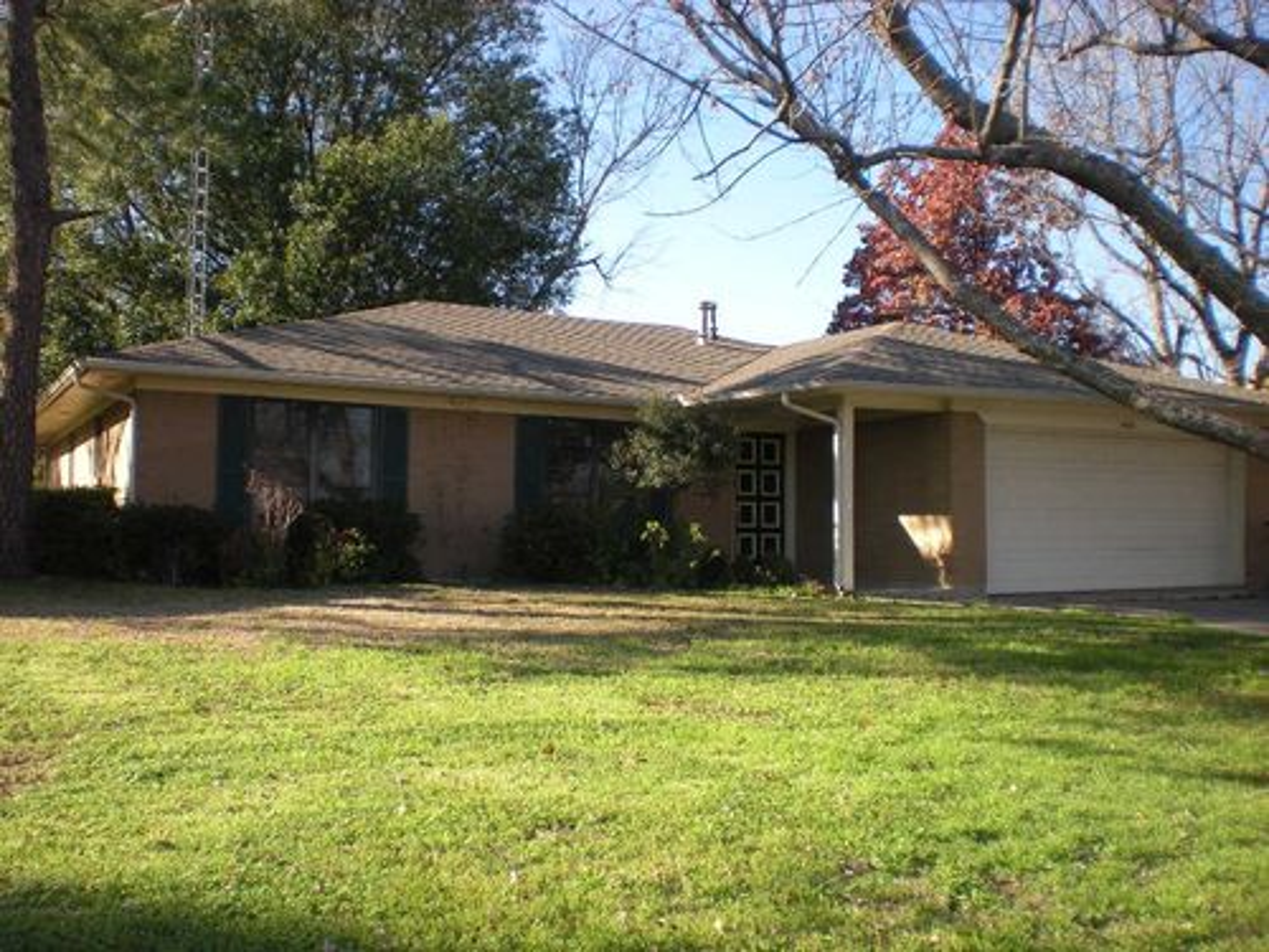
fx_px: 1393
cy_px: 476
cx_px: 634
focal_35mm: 38
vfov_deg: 37.7
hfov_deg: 49.0
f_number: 4.6
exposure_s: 1/210
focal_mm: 6.3
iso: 89
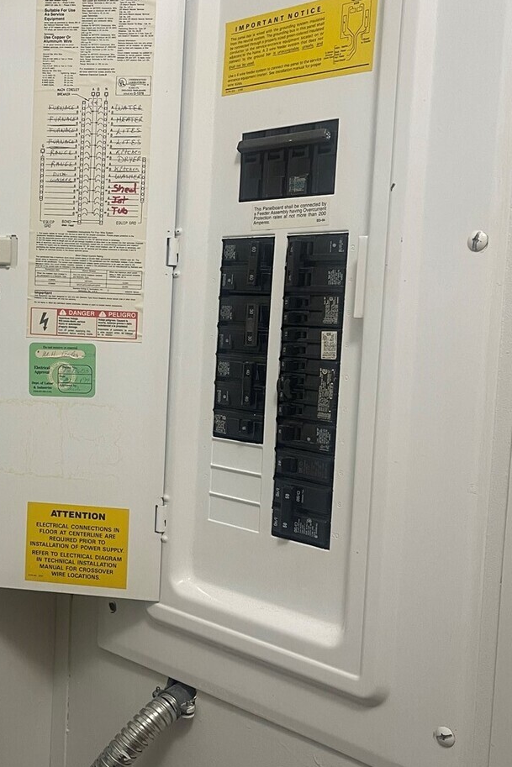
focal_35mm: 41
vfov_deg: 47.4
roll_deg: -1.8
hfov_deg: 32.0
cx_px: 119
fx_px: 874
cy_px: 380
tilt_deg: -3.8
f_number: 1.6
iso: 125
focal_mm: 5.1
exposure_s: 1/60
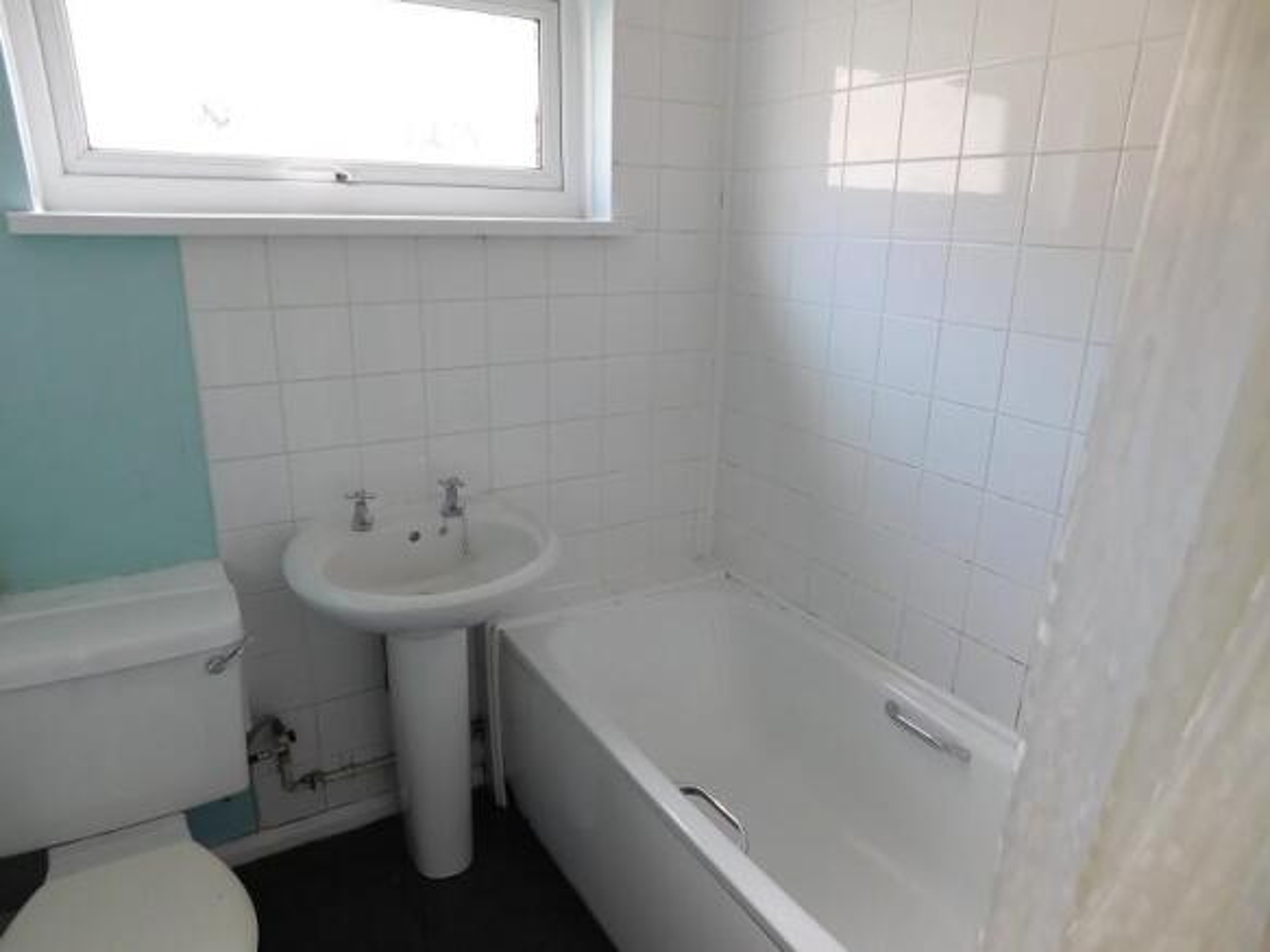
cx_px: 635
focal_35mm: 23
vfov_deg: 58.9
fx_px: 844
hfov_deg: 73.9
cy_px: 476
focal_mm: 4
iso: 125
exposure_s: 1/40
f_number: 3
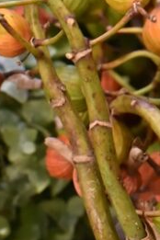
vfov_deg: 10.5
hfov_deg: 6.9
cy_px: 52
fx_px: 1307
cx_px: 231
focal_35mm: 196
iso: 6400
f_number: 4.5
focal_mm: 50
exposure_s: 1/30
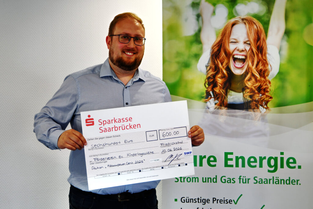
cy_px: 104
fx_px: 496
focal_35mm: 57
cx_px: 156
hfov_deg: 35.0
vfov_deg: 23.8
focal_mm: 38
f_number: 2.8
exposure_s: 1/125
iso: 160
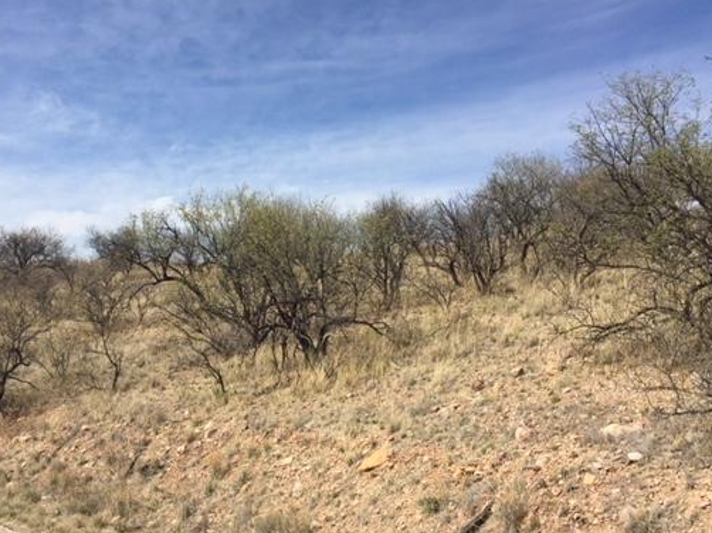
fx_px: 761
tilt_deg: -0.1
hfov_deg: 50.1
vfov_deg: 38.4
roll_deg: -0.9
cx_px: 325
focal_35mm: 37
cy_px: 335
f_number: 2.2
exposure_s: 1/2825
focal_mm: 4.15
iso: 32
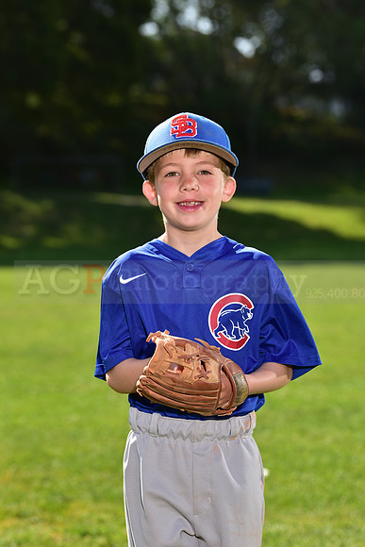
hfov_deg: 11.0
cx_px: 182
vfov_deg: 16.4
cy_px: 274
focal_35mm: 125
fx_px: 1900
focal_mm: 125
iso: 80
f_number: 5.6
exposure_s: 1/250
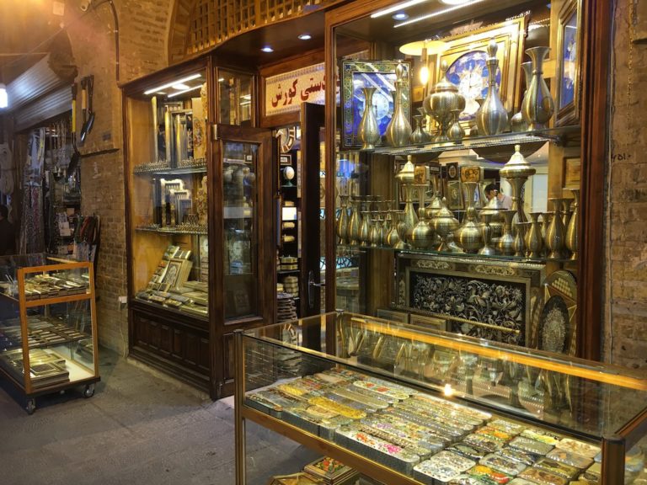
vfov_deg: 48.2
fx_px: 542
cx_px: 324
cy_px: 242
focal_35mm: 29
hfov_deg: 61.7
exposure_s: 1/33
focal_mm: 4.15
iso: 40
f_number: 2.2
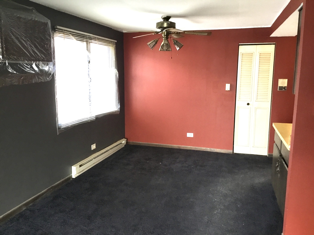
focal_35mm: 31
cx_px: 157
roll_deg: -0.6
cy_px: 118
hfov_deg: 58.4
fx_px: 281
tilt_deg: -9.5
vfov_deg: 45.4
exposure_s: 1/30
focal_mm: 3.3
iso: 100
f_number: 2.4
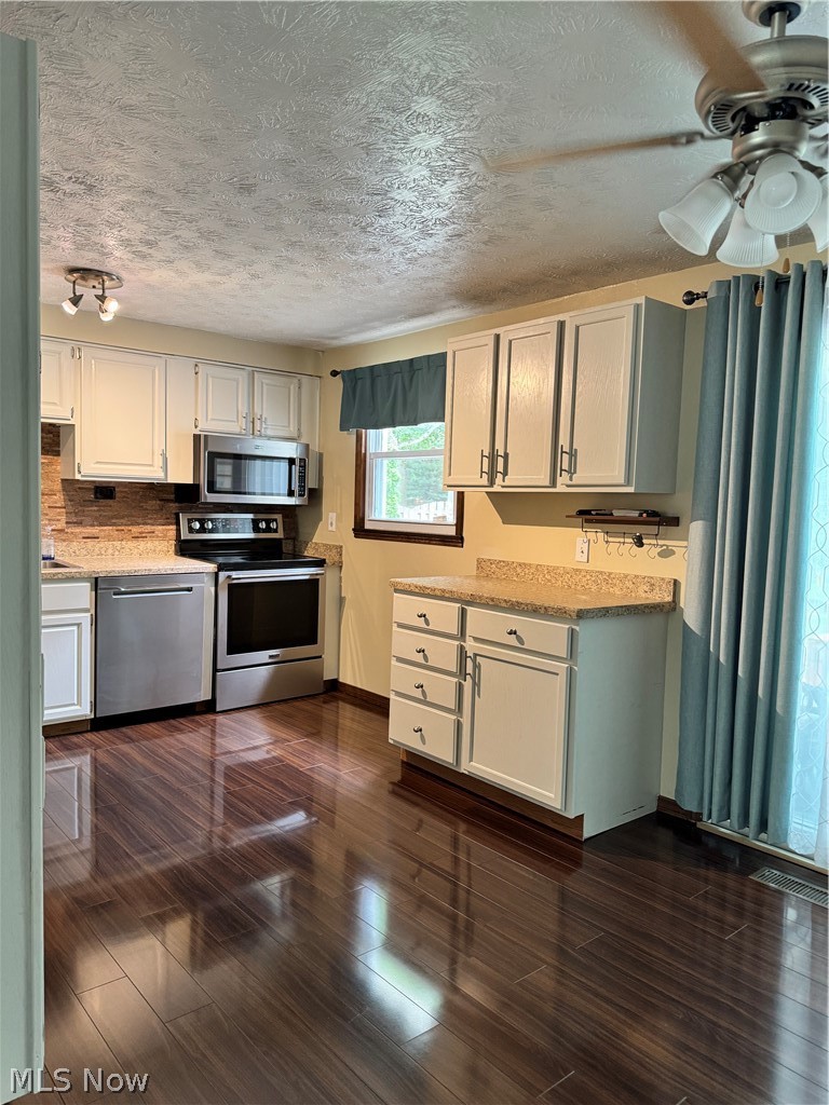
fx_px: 766
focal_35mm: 24
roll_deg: -1.2
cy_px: 552
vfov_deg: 71.6
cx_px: 414
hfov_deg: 56.8
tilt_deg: -3.2
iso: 320
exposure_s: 1/60
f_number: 1.78
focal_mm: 6.76
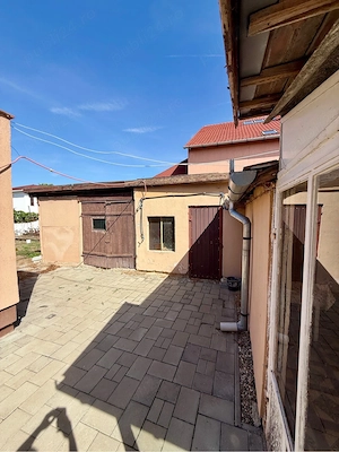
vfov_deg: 102.1
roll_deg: -0.7
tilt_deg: -3.0
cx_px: 170
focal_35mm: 14
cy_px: 226
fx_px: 183
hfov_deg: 85.7
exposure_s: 1/1698
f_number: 2.2
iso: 50
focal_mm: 2.22
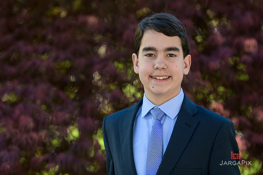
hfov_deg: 12.5
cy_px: 64
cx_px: 137
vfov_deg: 8.3
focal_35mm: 165
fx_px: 1205
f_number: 3.2
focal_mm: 130
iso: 400
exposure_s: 1/1600
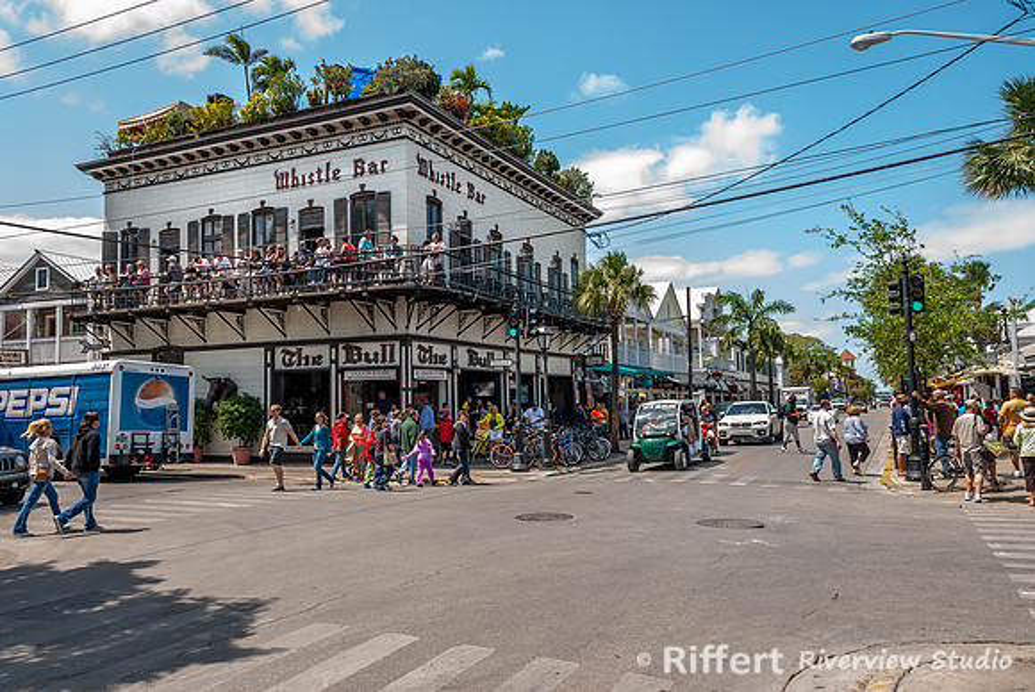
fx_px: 777
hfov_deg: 67.3
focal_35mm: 27
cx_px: 518
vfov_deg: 48.0
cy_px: 346
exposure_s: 1/160
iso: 100
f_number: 6.3
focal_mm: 18
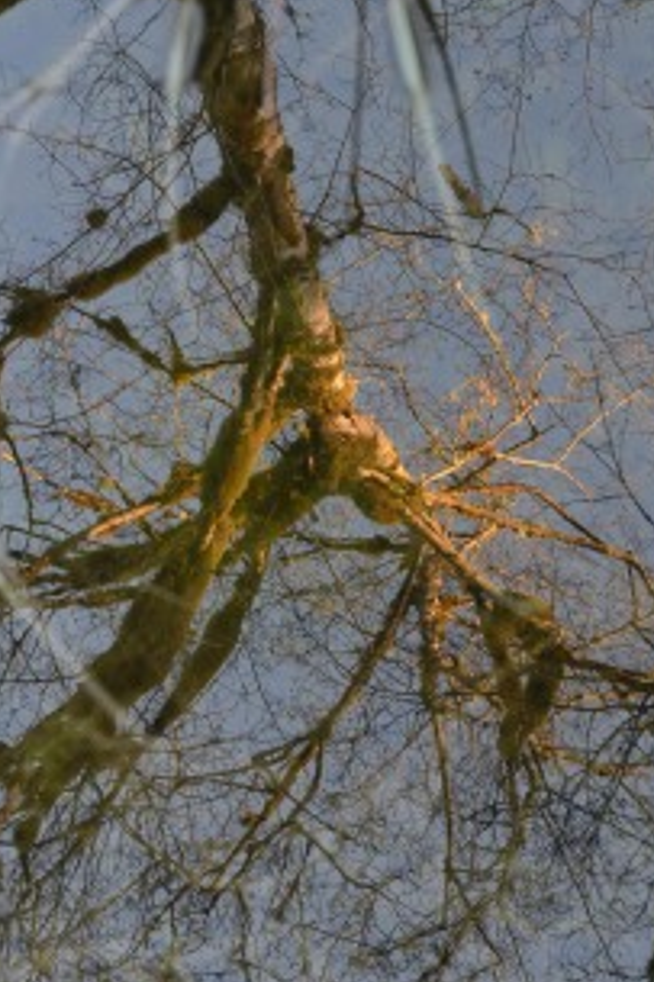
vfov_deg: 16.5
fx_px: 3383
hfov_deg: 11.0
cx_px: 296
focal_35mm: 124
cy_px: 364
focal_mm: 70
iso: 800
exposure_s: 1/20
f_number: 6.3
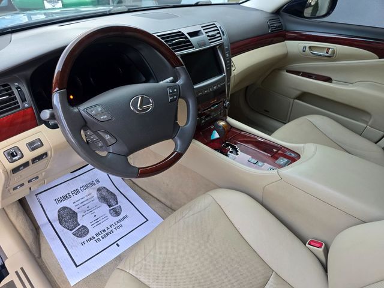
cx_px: 192
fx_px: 255
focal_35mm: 23
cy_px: 144
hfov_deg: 73.9
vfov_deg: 58.9
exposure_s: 1/120
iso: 320
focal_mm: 6.3
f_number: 1.7
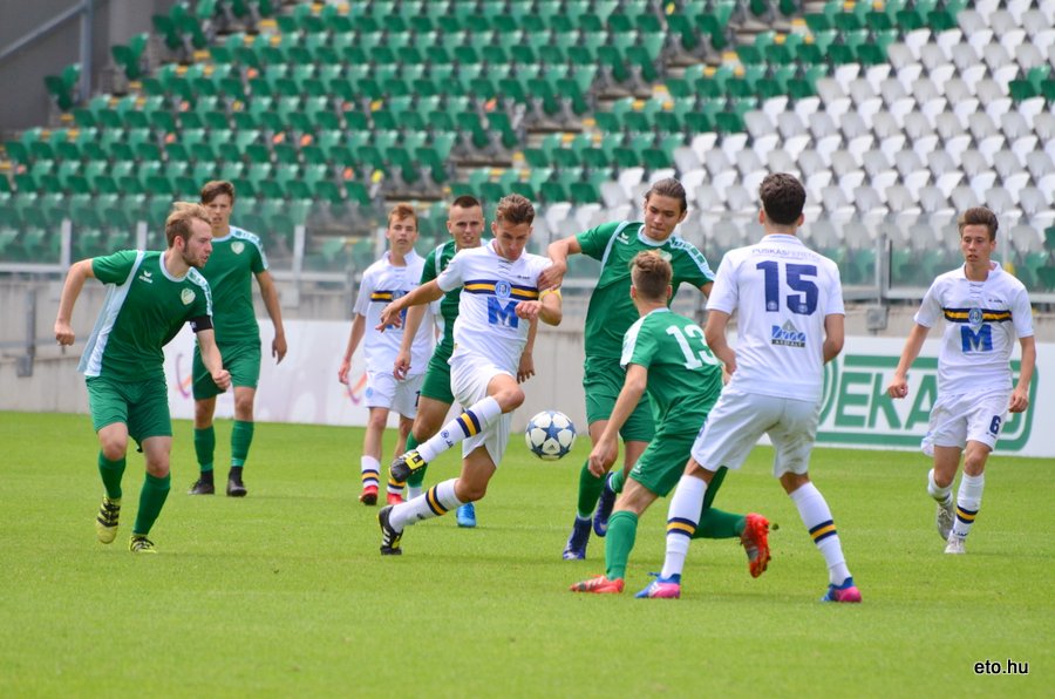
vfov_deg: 3.0
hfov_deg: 4.6
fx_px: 13159
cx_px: 528
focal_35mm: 450
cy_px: 350
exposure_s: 1/2000
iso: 1000
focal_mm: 300
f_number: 5.6
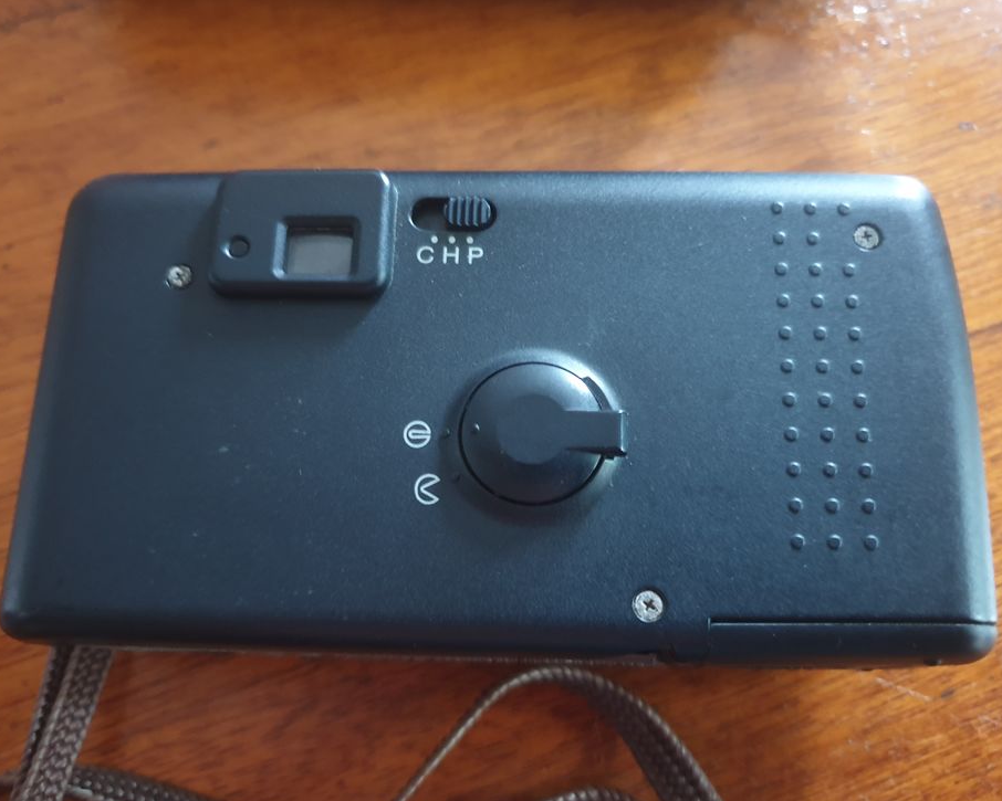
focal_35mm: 28
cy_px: 412
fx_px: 830
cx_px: 503
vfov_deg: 51.5
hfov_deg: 62.2
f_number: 1.5
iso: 320
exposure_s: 1/10
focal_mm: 4.3
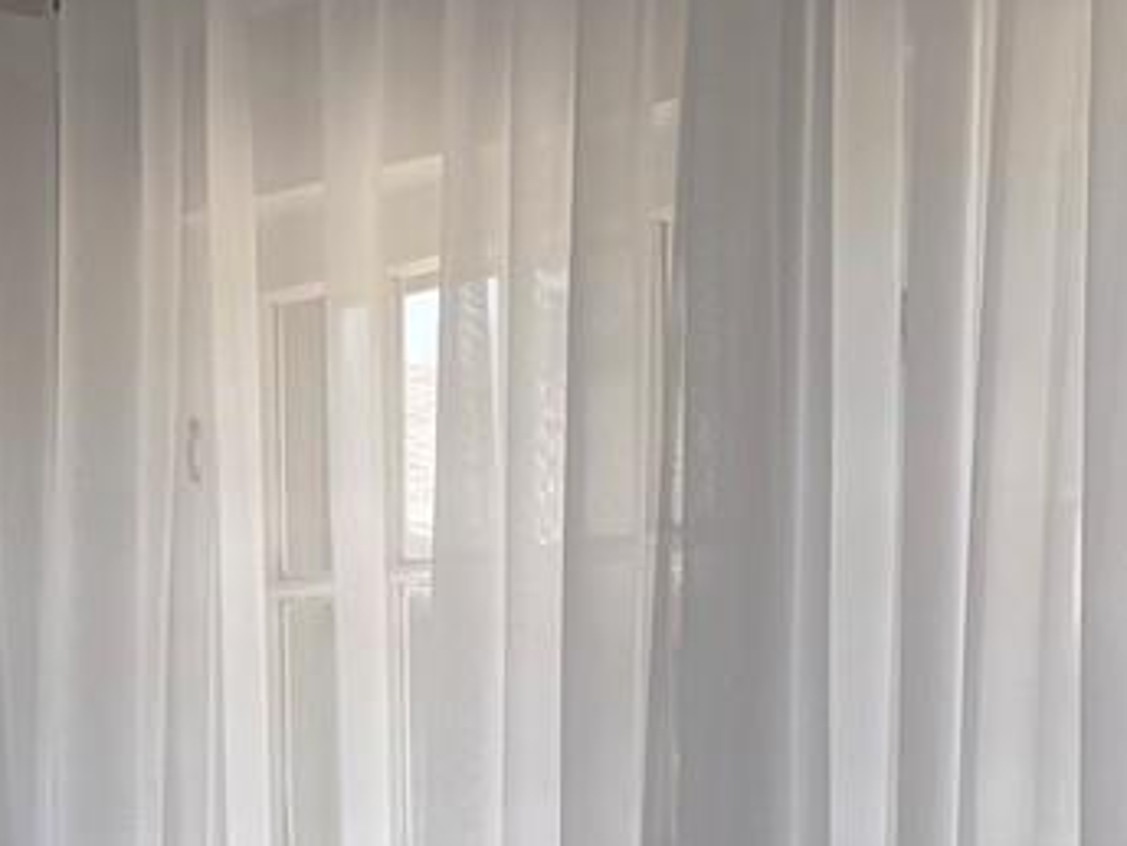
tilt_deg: -12.5
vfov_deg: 8.5
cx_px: 1196
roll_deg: -0.4
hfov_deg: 12.5
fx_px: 5046
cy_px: 2223
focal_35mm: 155
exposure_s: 1/416
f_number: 1.6
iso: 50
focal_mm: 5.96
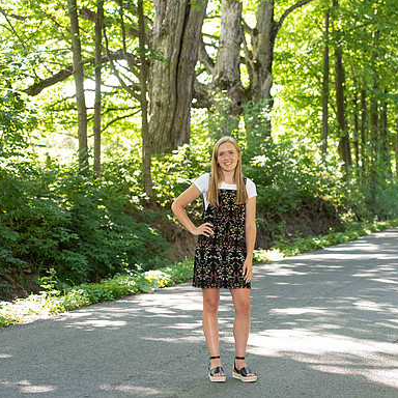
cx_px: 280
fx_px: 1171
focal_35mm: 90
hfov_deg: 19.2
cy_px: 198
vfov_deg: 19.3
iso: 640
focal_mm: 70
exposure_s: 1/200
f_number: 3.5
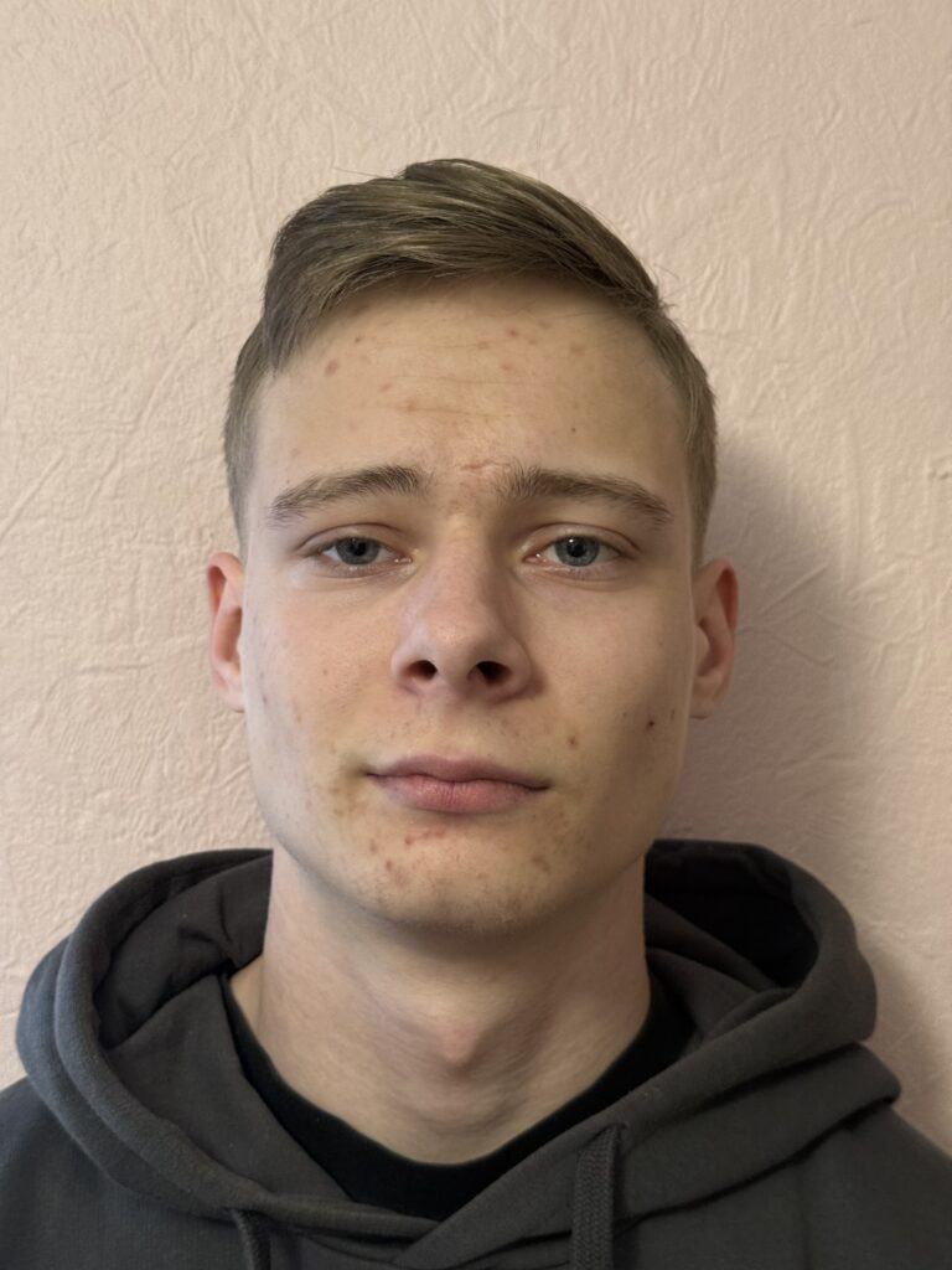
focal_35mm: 48
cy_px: 635
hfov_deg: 30.3
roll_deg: -3.7
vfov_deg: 39.7
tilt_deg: +1.5
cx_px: 476
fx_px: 1760
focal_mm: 6.76
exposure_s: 1/40
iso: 400
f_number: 1.78
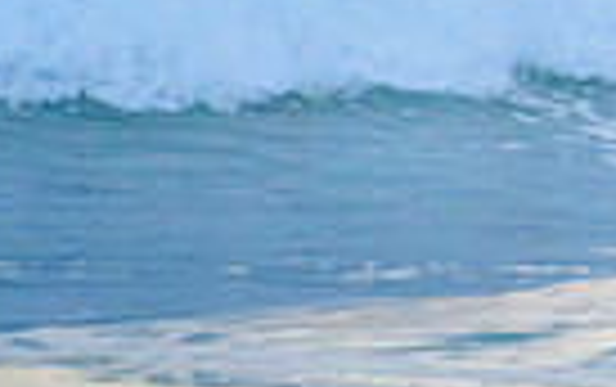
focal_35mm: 2645
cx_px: 1457
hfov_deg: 0.8
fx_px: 44459
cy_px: -249
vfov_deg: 0.5
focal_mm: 500
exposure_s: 1/2000
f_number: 5.6
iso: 1600
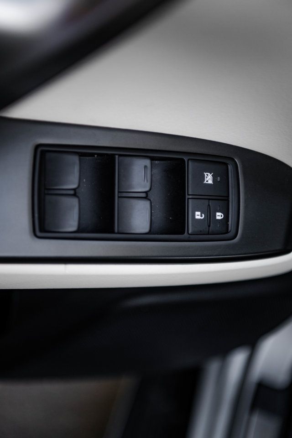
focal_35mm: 58
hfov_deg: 23.4
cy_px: 219
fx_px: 706
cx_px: 146
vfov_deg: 34.5
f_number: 2.8
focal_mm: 58
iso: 640
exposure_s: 1/320
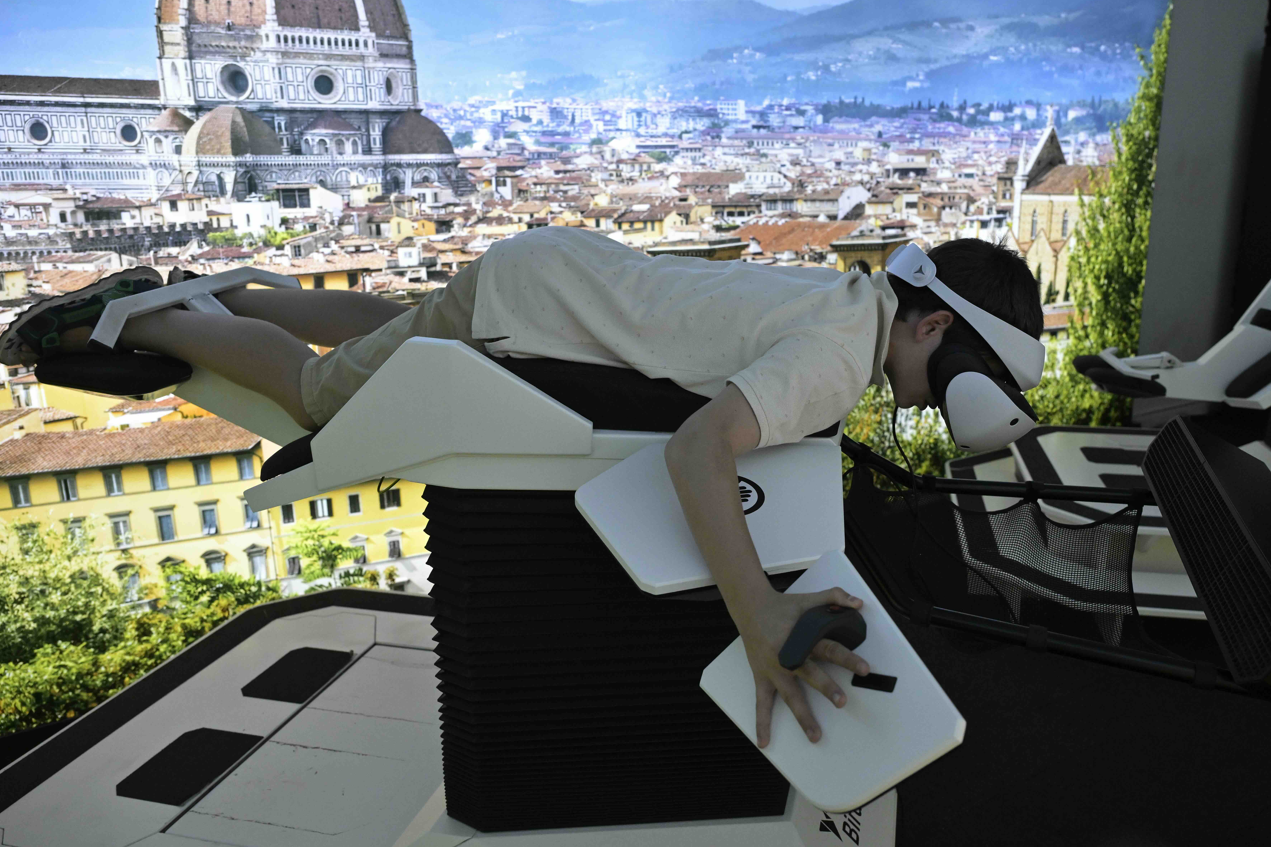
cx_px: 686
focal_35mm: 28
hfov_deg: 65.4
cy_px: 400
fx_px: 988
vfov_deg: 46.4
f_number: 4
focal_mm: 24
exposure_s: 1/1250
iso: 2500
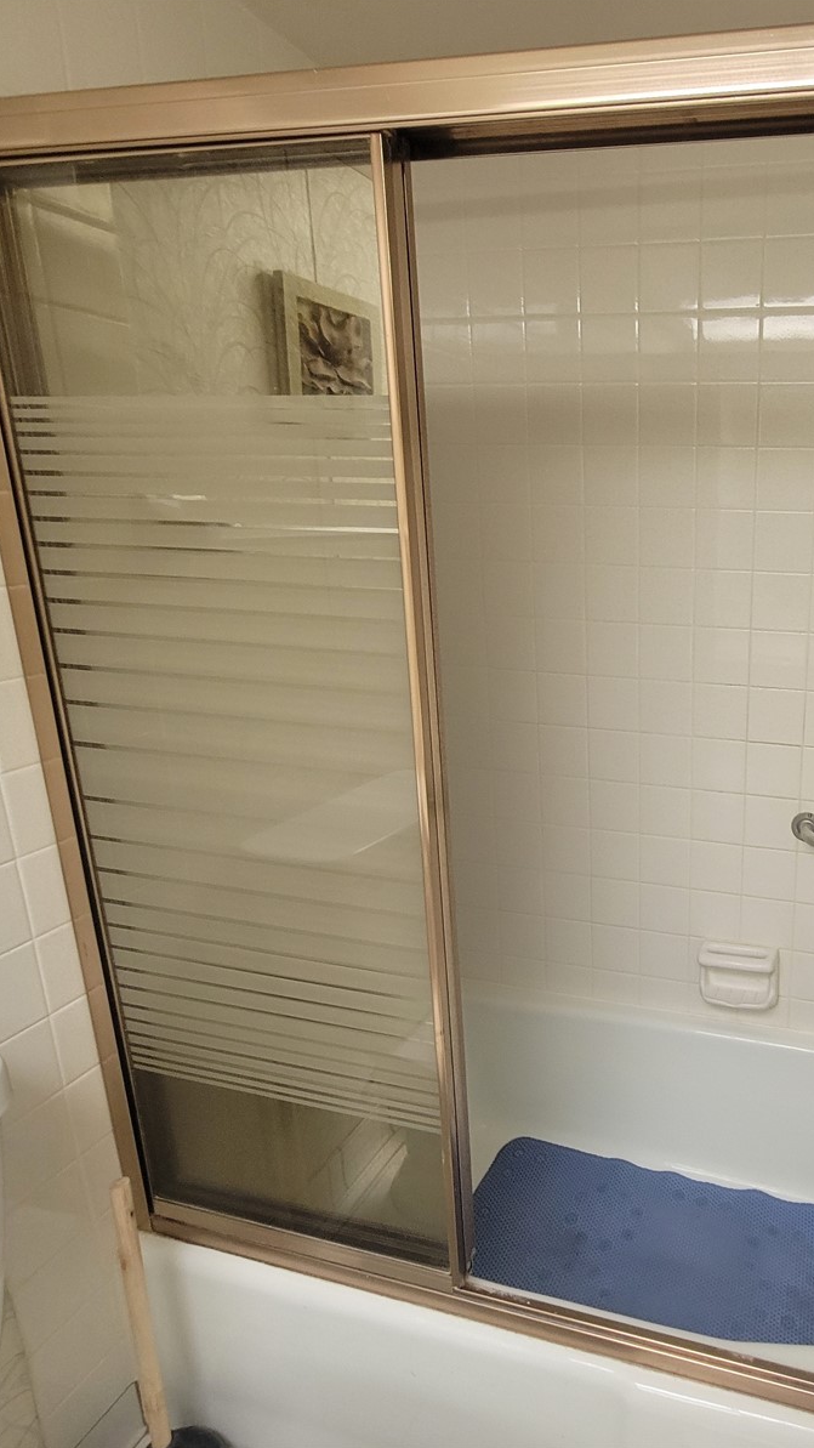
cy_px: 722
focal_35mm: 19
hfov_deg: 52.3
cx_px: 711
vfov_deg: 89.6
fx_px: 729
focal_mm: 2.2
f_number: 2.2
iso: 320
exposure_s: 1/60
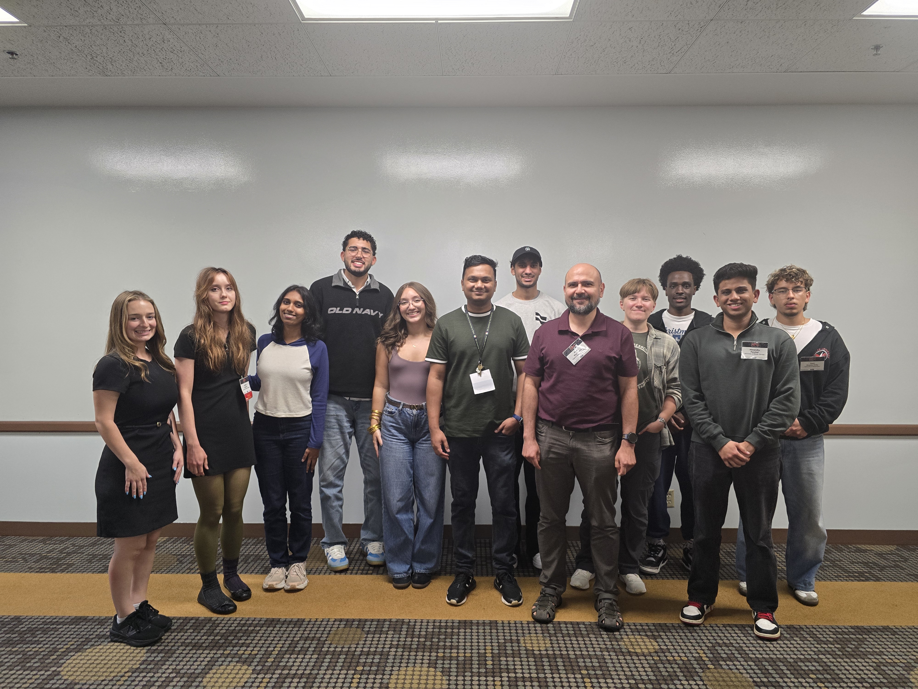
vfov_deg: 58.9
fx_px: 610
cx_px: 459
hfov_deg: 73.9
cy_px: 344
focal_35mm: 23
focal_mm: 6.3
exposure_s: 1/120
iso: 320
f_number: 1.7
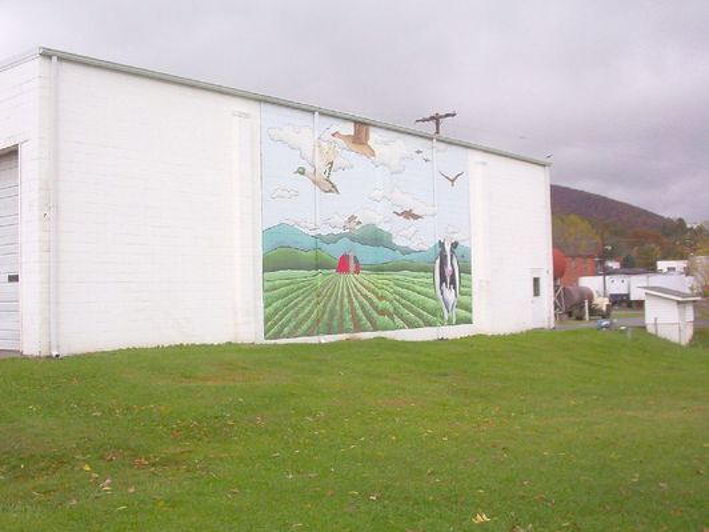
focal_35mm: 39
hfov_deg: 47.9
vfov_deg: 36.8
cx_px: 354
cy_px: 266
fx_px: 799
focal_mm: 6
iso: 100
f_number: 4.5
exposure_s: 1/499
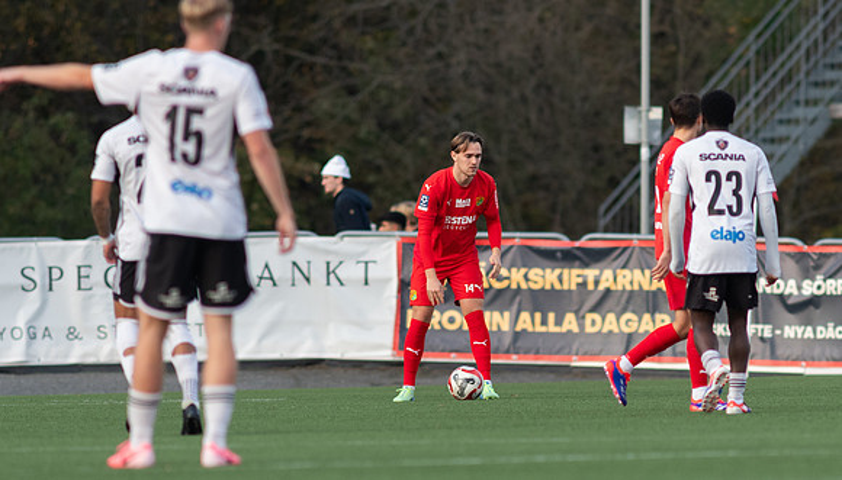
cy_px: 317
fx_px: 16395
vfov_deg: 1.7
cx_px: 489
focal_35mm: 732
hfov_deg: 2.9
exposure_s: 1/1250
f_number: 3.2
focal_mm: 300
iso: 640
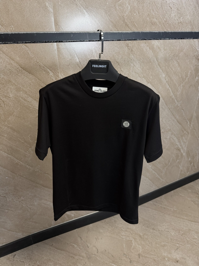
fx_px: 184
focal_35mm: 24
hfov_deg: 56.8
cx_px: 100
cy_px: 133
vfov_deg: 71.6
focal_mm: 6.76
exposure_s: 1/100
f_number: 1.78
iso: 160
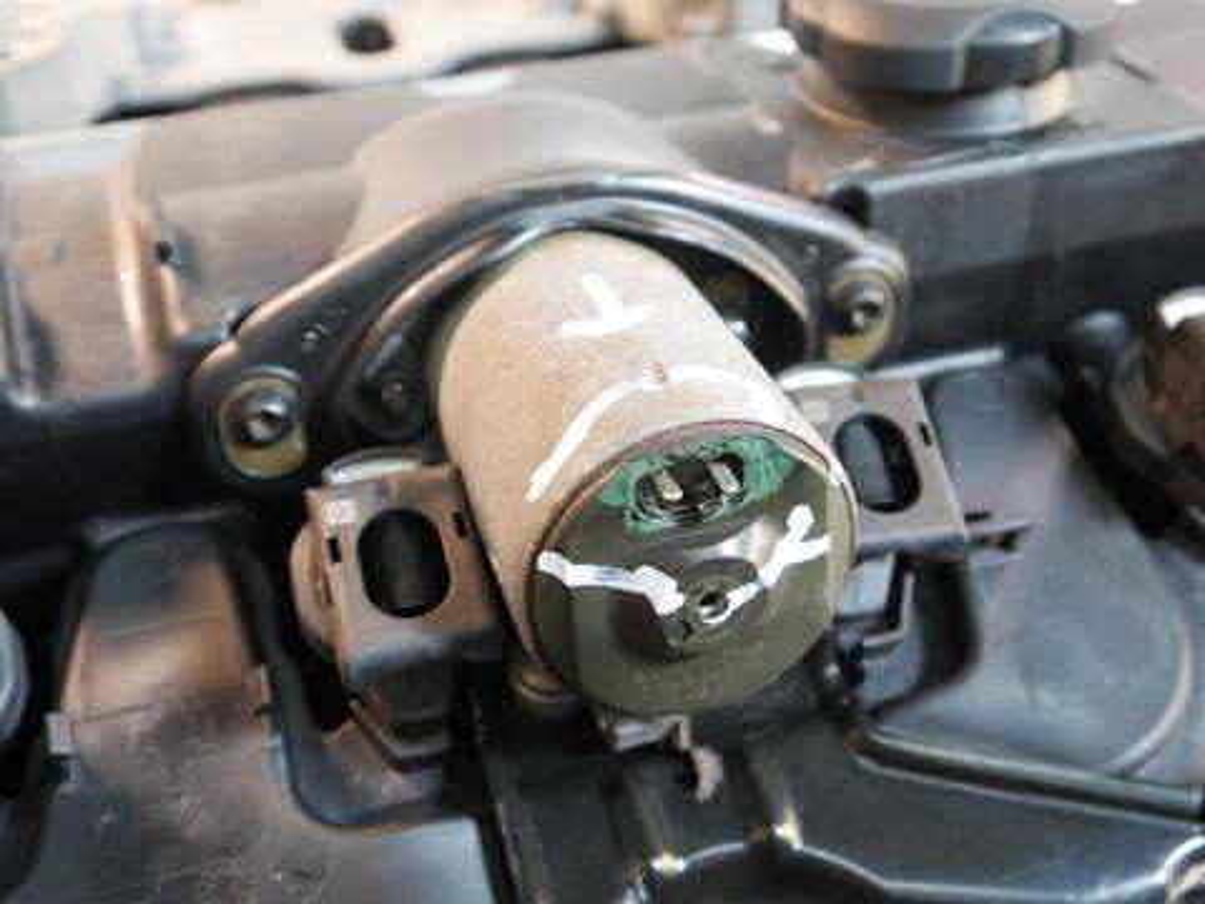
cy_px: 452
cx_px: 602
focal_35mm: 42
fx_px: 1462
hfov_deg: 44.8
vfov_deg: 34.3
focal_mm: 21
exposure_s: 1/60
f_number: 4.3
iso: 2000
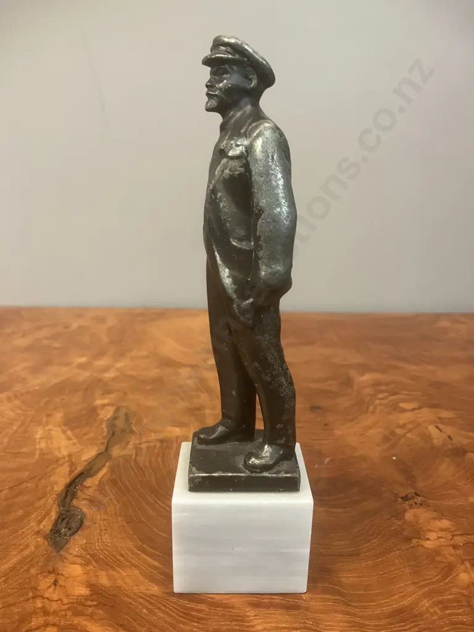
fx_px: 511
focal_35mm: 28
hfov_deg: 49.7
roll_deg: +0.8
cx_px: 237
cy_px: 316
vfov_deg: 63.4
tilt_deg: -14.1
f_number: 1.8
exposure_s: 1/33
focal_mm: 3.99
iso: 250
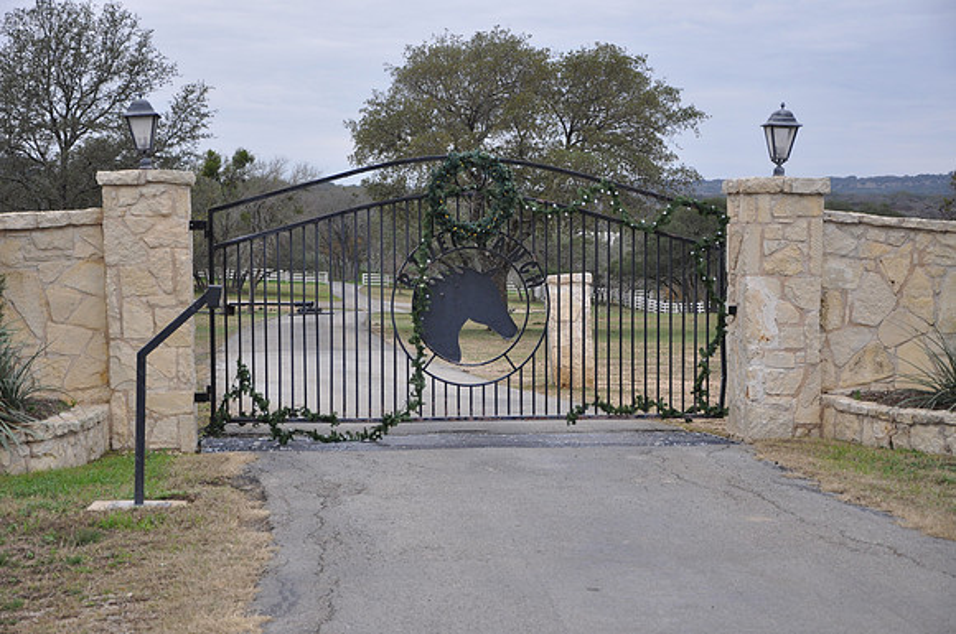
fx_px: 1989
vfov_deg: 18.1
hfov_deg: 27.0
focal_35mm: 75
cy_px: 317
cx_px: 478
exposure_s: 1/125
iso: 400
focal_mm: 50
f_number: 5.6
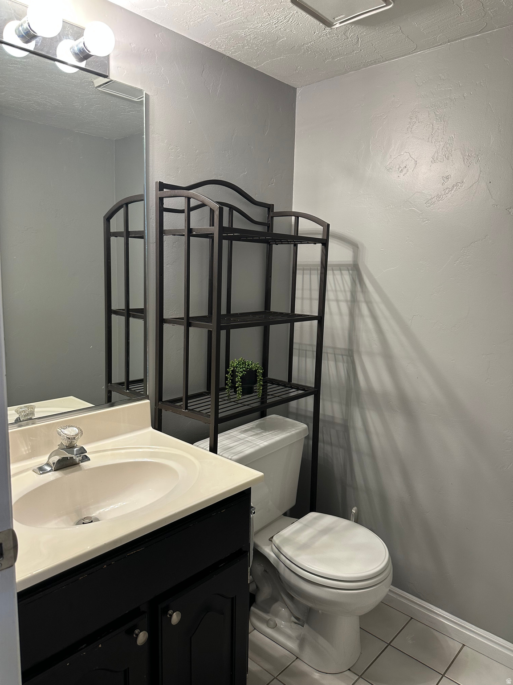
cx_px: 256
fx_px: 474
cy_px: 342
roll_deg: -1.5
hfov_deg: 56.8
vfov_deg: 71.6
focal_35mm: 24
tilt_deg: -8.1
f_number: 1.78
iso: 125
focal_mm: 6.86
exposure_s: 1/60
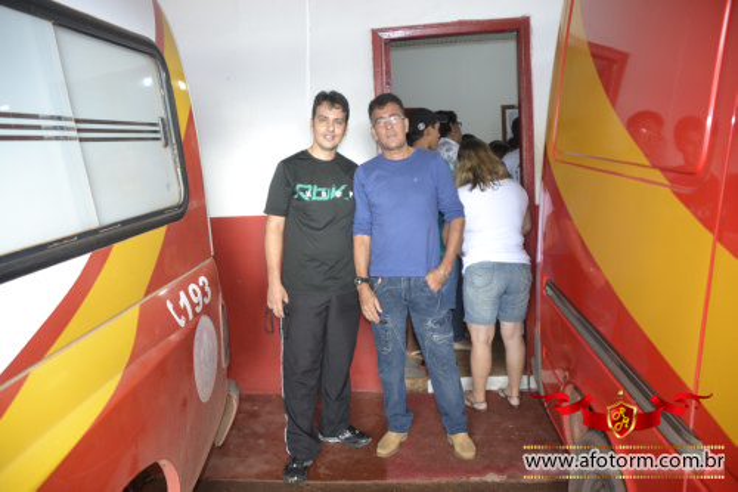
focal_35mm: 30
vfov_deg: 43.6
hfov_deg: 61.9
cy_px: 246
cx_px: 369
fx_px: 615
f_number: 3.5
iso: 640
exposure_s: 1/60
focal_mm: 20
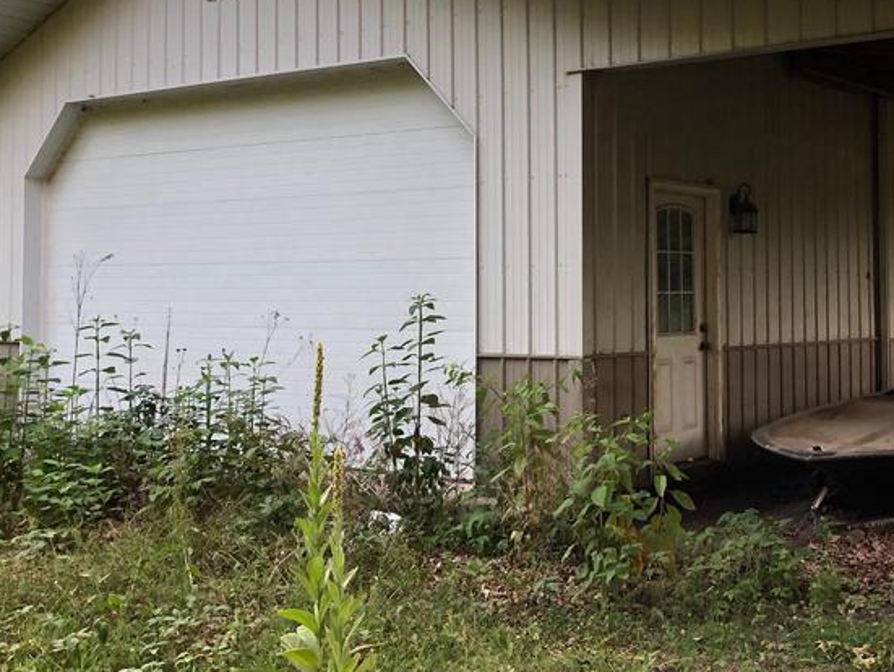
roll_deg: -0.1
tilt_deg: +0.4
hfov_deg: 36.6
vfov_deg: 28.0
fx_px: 1344
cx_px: 565
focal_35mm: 52
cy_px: 250
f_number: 1.8
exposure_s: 1/120
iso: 40
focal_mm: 3.99
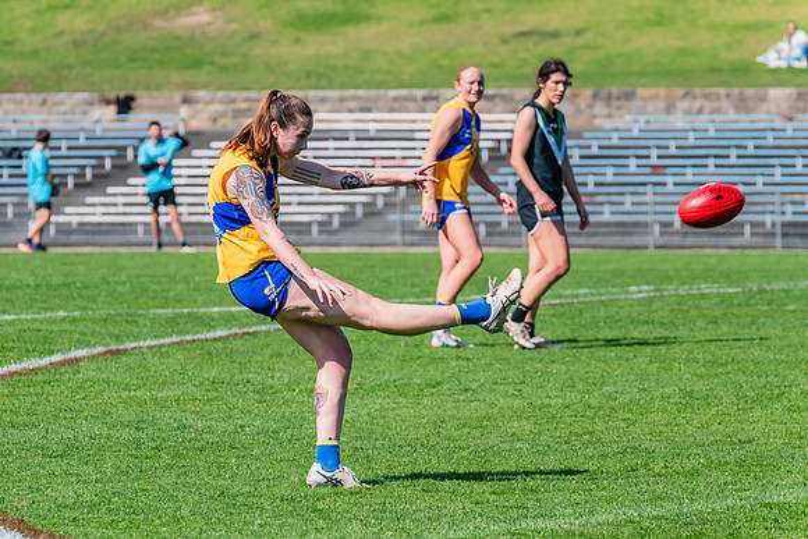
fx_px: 7742
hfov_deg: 6.0
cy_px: 260
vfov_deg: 4.0
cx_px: 332
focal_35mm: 345
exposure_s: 1/1600
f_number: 11
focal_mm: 290
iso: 800
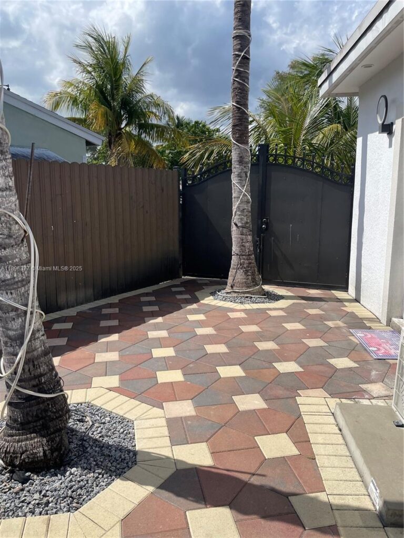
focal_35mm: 26
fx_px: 405
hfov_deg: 53.1
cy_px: 269
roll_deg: -0.2
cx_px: 202
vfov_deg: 67.3
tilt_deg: -6.3
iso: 32
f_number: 1.6
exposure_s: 1/4831
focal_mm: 4.2
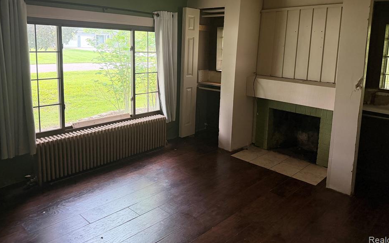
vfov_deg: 44.0
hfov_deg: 66.5
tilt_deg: -5.7
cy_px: 86
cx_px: 197
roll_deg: -1.7
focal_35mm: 28
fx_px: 297
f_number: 1.78
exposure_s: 1/60
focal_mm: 6.76
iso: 640
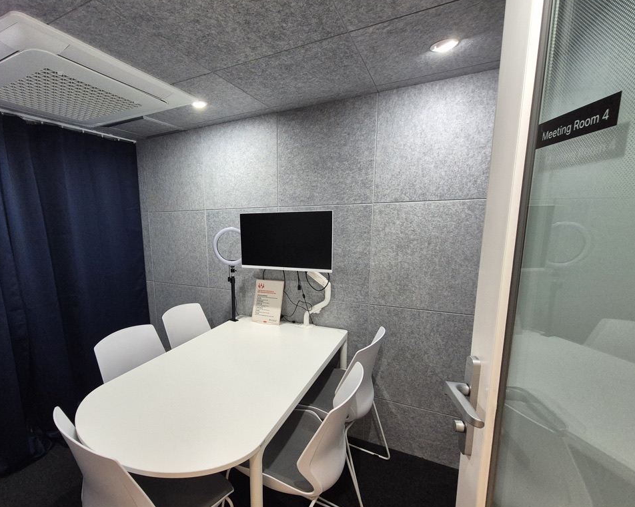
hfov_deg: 91.5
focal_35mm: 16
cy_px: 270
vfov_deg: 80.2
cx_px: 244
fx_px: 301
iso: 500
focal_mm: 2.2
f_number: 2.2
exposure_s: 1/60
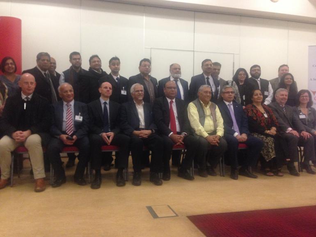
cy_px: 118
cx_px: 158
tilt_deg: -0.6
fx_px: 301
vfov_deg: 43.0
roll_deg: +0.7
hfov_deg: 55.3
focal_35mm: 33
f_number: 2.4
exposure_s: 1/20
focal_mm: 4.12
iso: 320
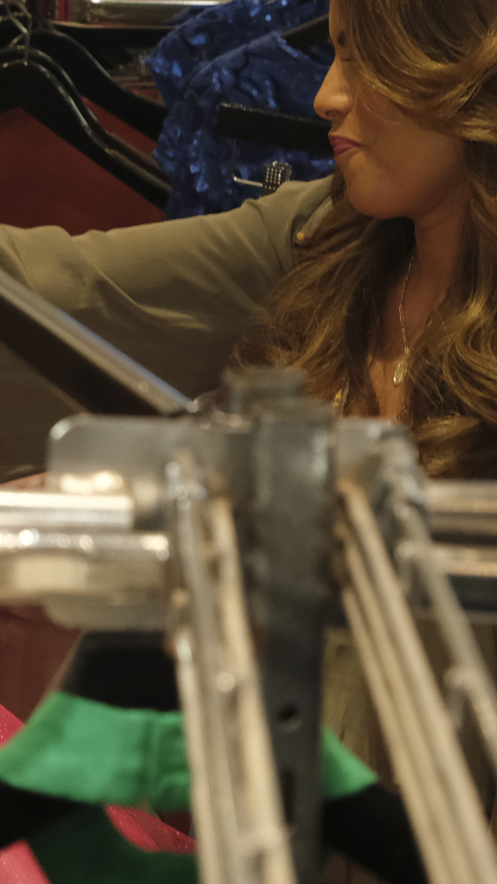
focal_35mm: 150
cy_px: 293
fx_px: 3514
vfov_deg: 14.3
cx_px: -82
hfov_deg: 8.0
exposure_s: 1/125
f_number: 4
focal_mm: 40.1
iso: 3200
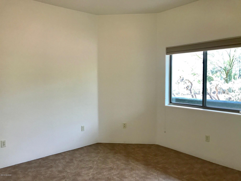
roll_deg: +0.2
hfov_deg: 63.4
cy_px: 90
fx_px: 195
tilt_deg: -3.7
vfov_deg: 49.7
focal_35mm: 28
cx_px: 120
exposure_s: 1/120
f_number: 1.8
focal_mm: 3.99
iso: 32
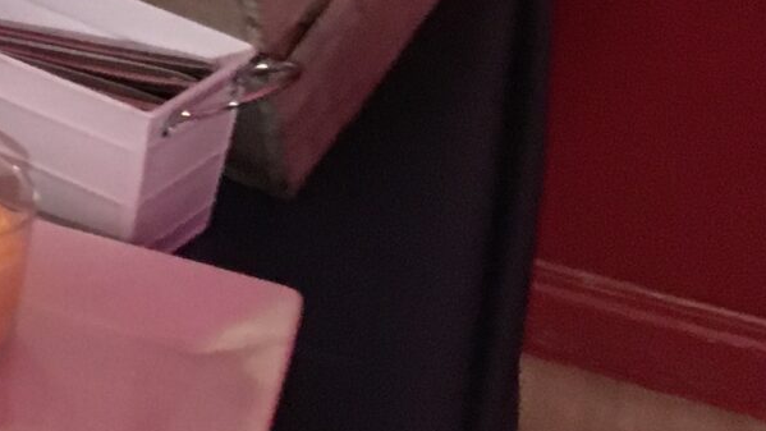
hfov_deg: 13.4
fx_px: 2742
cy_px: -726
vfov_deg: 8.0
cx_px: -827
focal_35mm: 135
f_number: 2.2
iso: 200
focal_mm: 4.15
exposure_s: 1/20
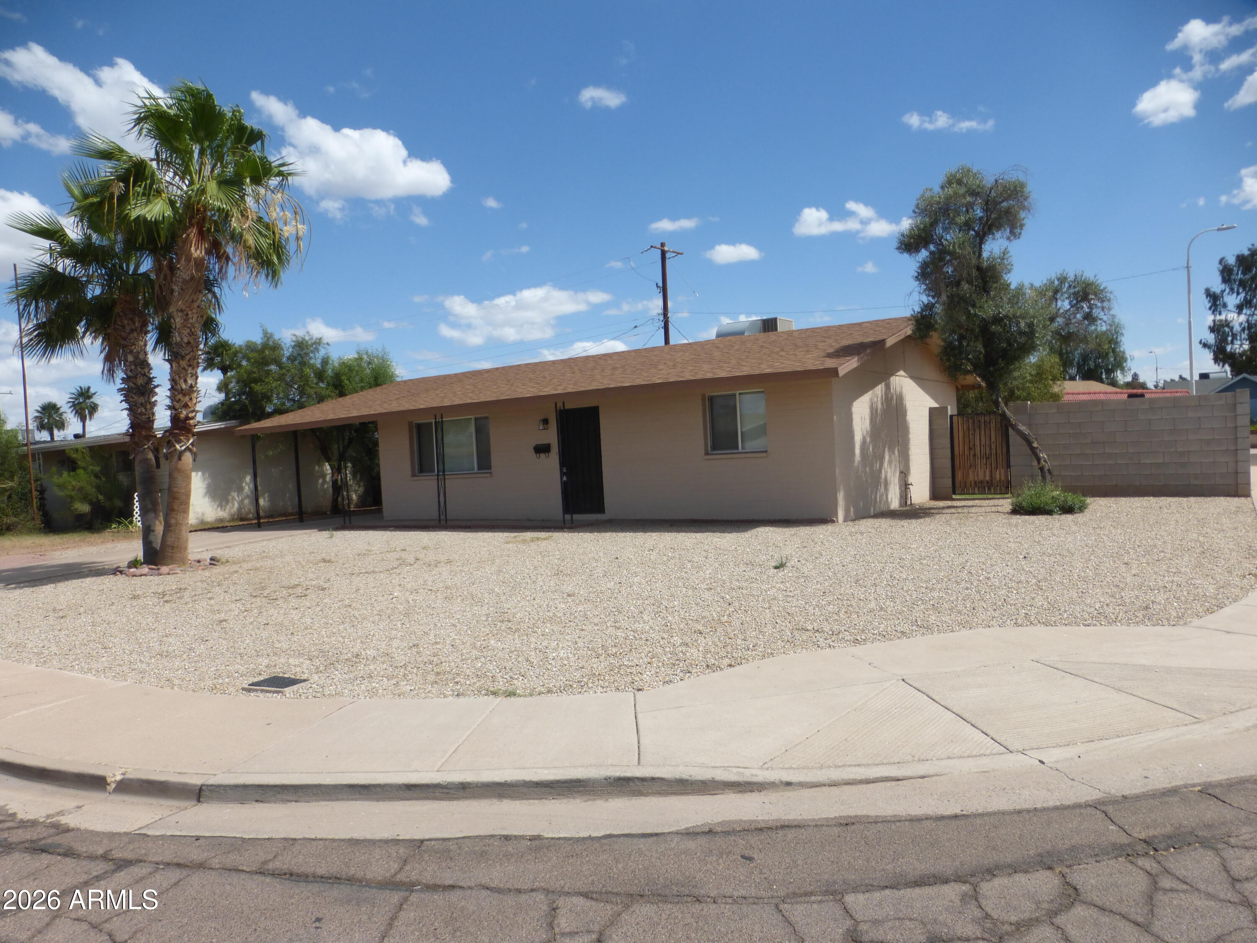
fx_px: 872
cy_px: 472
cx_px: 628
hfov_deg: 71.6
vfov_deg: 56.8
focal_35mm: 24
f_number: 4
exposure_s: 1/1300
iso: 100
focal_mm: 4.3
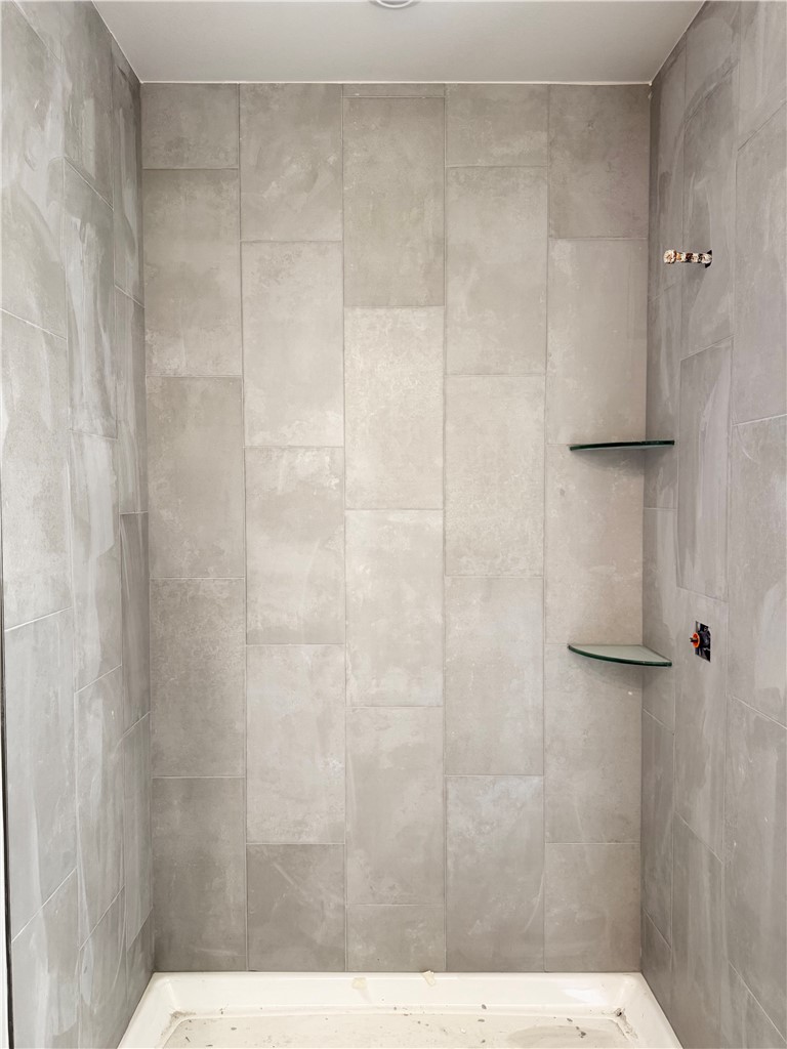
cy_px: 524
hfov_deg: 56.8
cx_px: 394
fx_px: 728
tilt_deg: -2.8
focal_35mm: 24
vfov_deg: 71.6
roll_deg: -0.4
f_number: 1.78
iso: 250
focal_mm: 6.76
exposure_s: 1/60
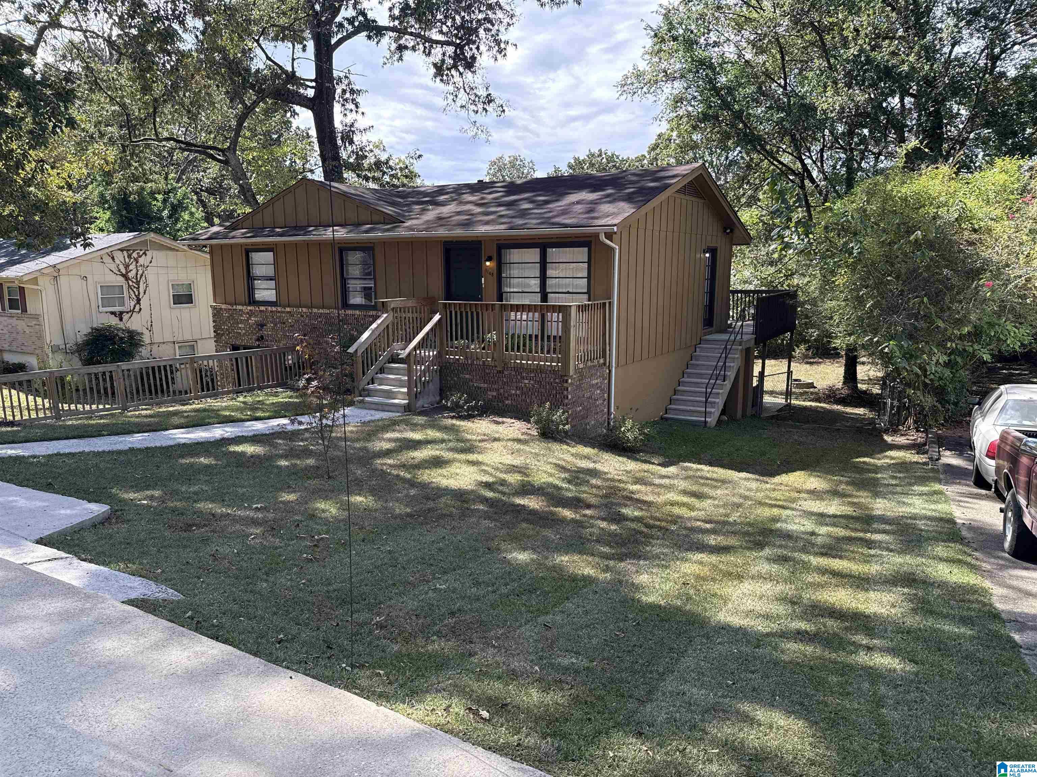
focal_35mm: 24
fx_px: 719
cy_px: 388
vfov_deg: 56.8
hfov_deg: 71.6
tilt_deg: -8.7
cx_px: 518
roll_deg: -0.3
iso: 100
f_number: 1.78
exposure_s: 1/1018
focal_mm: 6.76
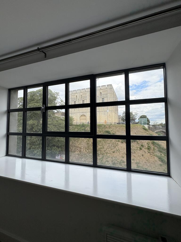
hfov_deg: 85.7
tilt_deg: +3.5
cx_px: 90
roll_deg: +0.2
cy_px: 121
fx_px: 98
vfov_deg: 102.1
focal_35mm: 14
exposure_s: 1/763
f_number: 2.2
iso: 64
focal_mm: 2.22
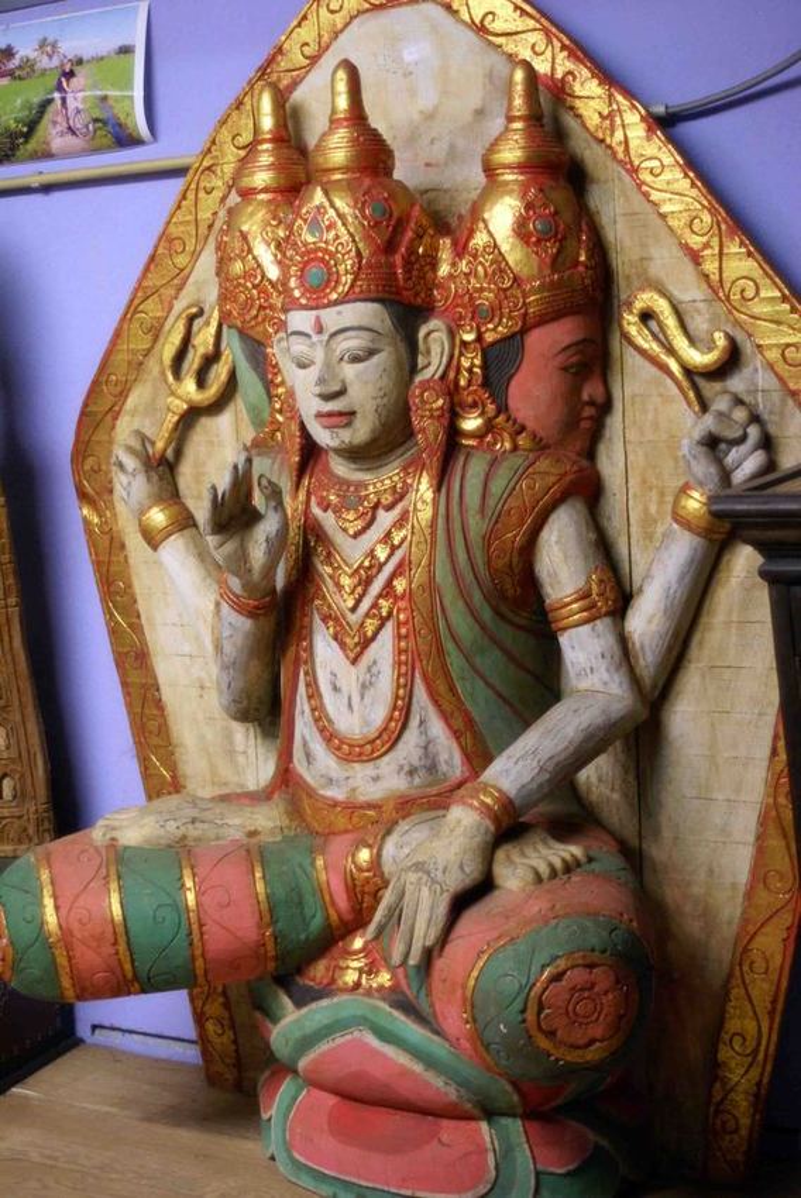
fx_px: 1749
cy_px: 599
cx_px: 400
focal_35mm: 52
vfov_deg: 37.8
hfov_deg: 25.8
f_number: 4
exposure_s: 1/25
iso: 400
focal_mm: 35
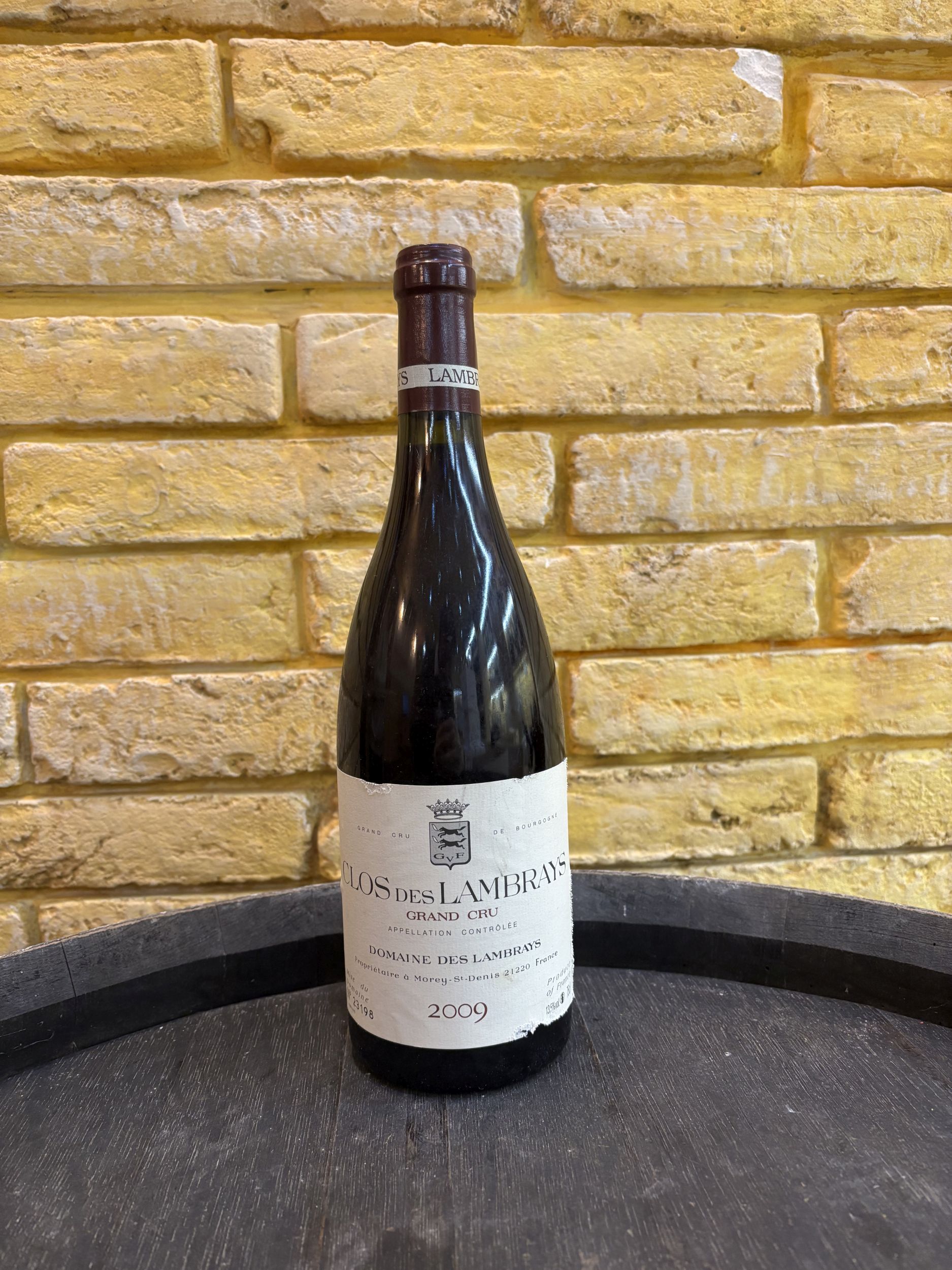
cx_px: 476
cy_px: 635
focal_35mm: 26
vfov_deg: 67.3
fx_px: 953
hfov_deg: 53.1
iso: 320
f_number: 1.6
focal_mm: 5.96
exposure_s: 1/50
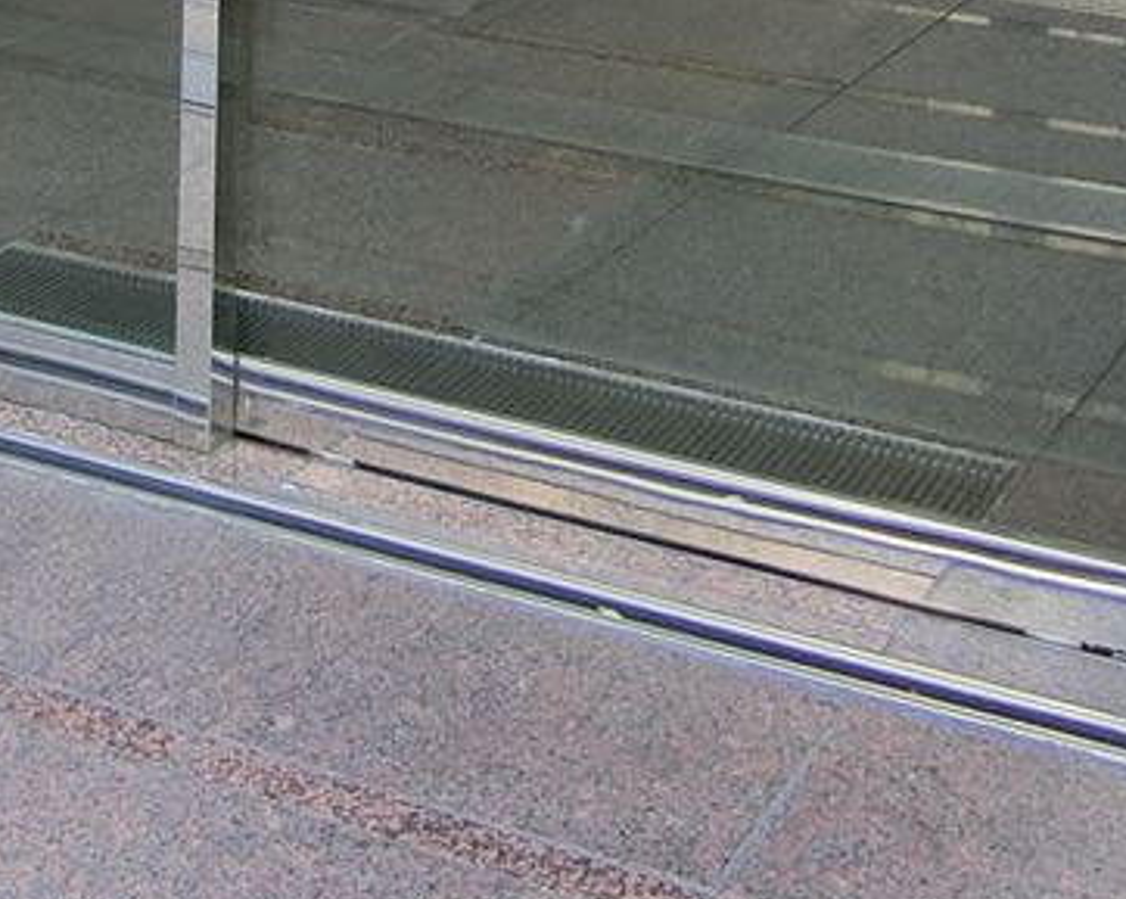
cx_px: 414
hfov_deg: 23.2
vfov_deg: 15.4
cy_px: -849
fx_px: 2730
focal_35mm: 82
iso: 125
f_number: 2.7
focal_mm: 4.06
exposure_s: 1/125
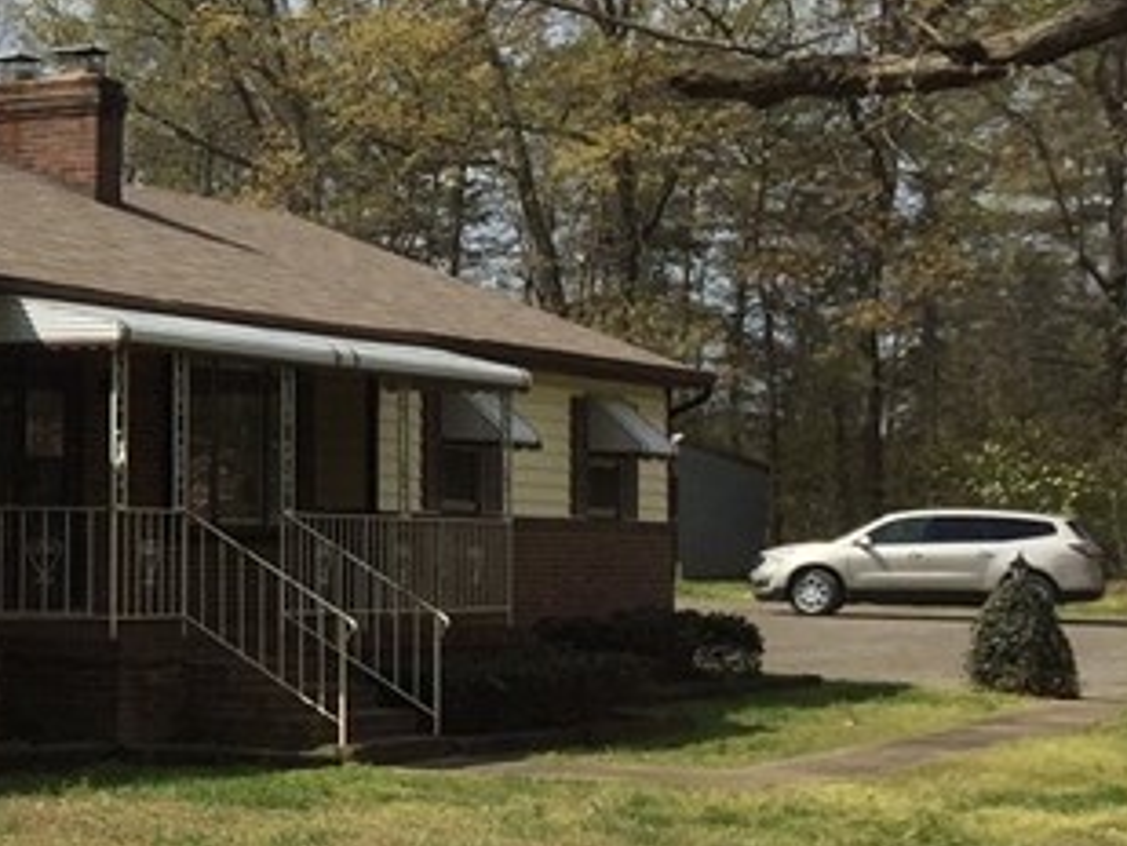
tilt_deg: +2.3
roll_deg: -0.9
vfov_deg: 15.4
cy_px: 357
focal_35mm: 96
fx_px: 3127
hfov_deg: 18.2
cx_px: -547
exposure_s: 1/3300
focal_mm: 4.15
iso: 32
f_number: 2.2
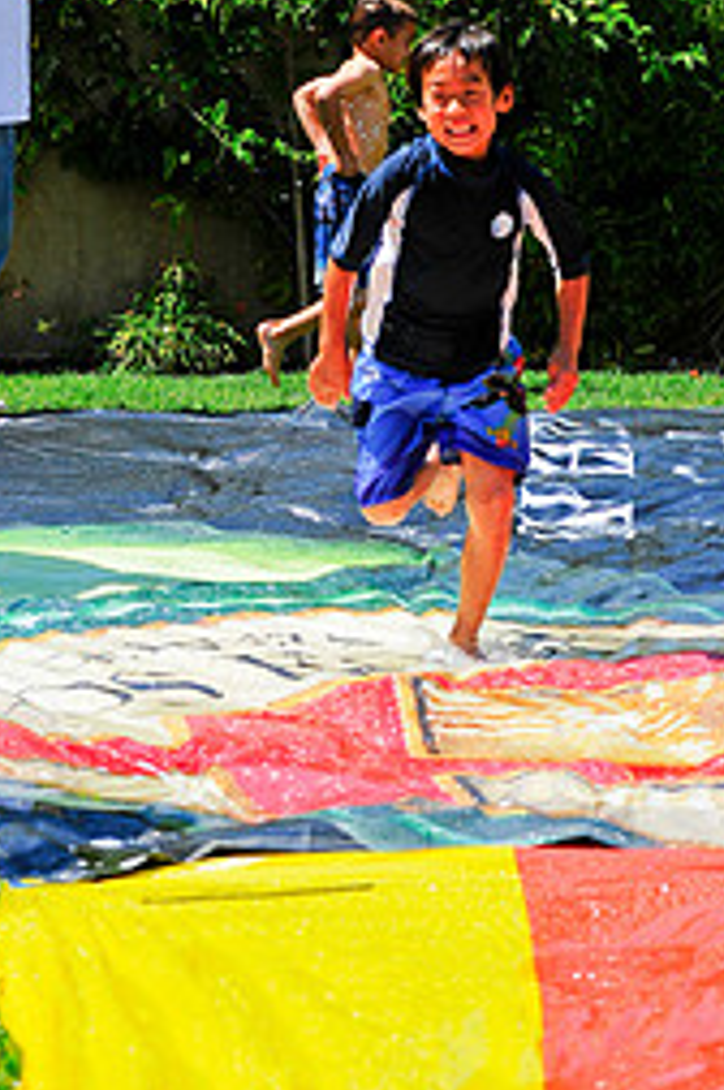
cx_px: 446
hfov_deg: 7.3
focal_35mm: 187
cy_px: 633
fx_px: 5656
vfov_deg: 11.0
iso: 200
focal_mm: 70
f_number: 5
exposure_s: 1/1000
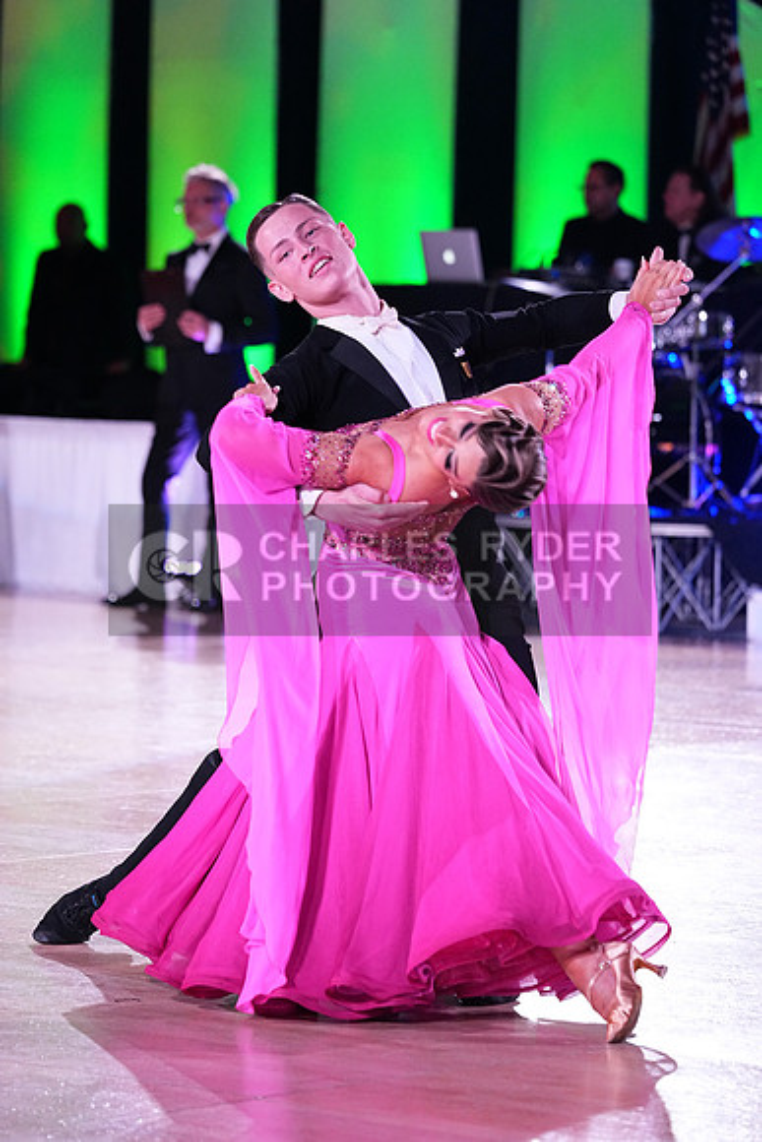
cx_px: 381
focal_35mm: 174
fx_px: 5521
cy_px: 571
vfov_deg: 11.8
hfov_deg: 7.9
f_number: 4.5
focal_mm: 174
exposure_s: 1/320
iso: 5000
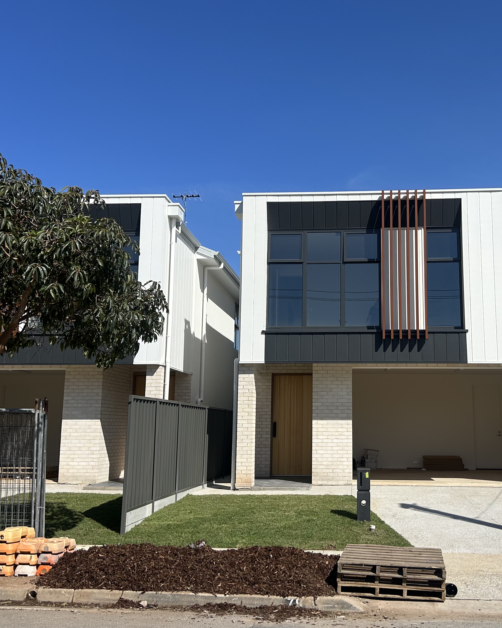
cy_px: 318
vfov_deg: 50.3
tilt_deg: +8.0
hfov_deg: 40.8
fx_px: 669
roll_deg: -0.3
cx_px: 319
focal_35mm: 36
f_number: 1.5
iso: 50
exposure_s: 1/6211
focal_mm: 5.7
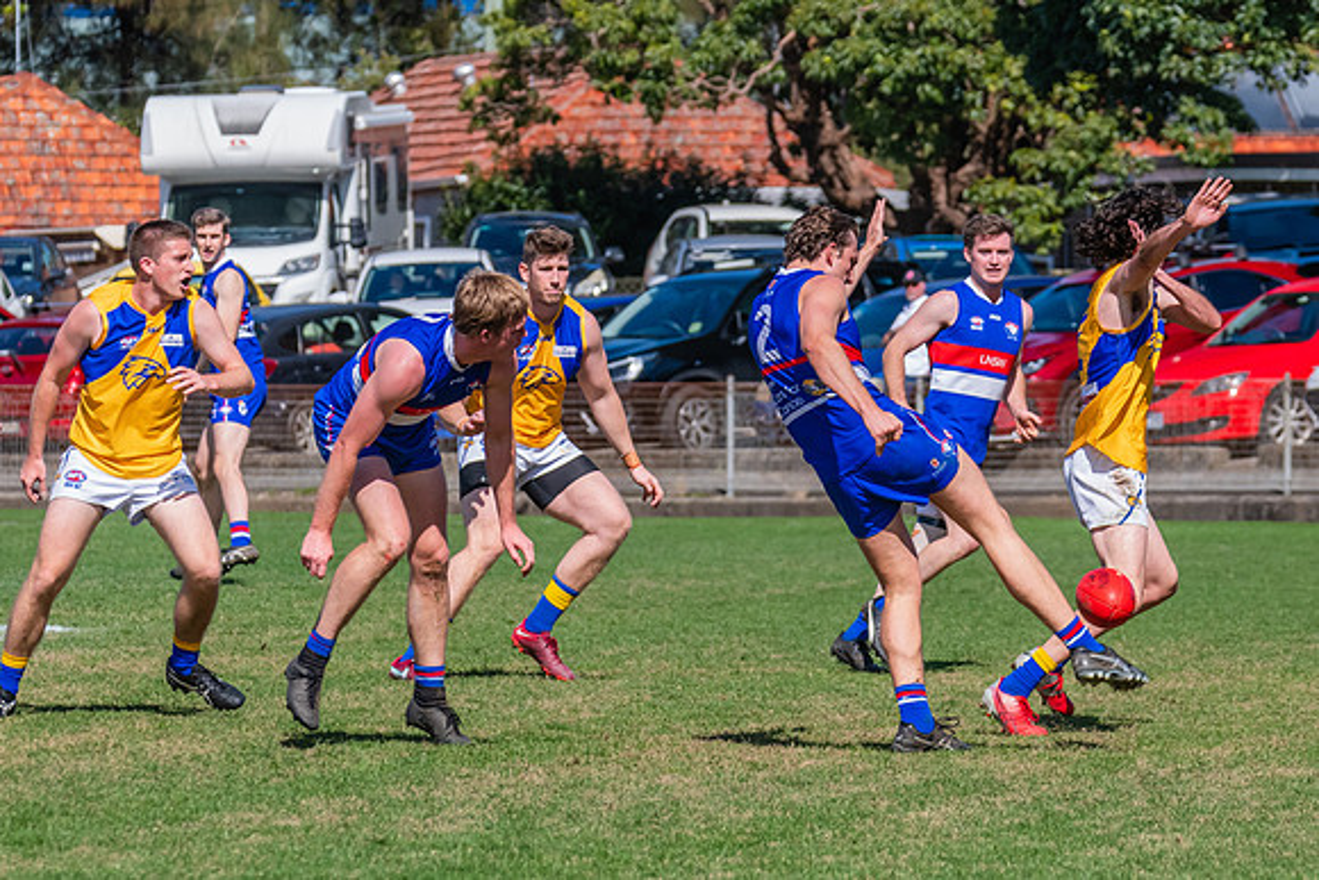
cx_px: 652
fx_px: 13501
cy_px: 421
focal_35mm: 368
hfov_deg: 5.6
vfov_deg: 3.7
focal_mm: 240
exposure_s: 1/1600
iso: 800
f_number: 9
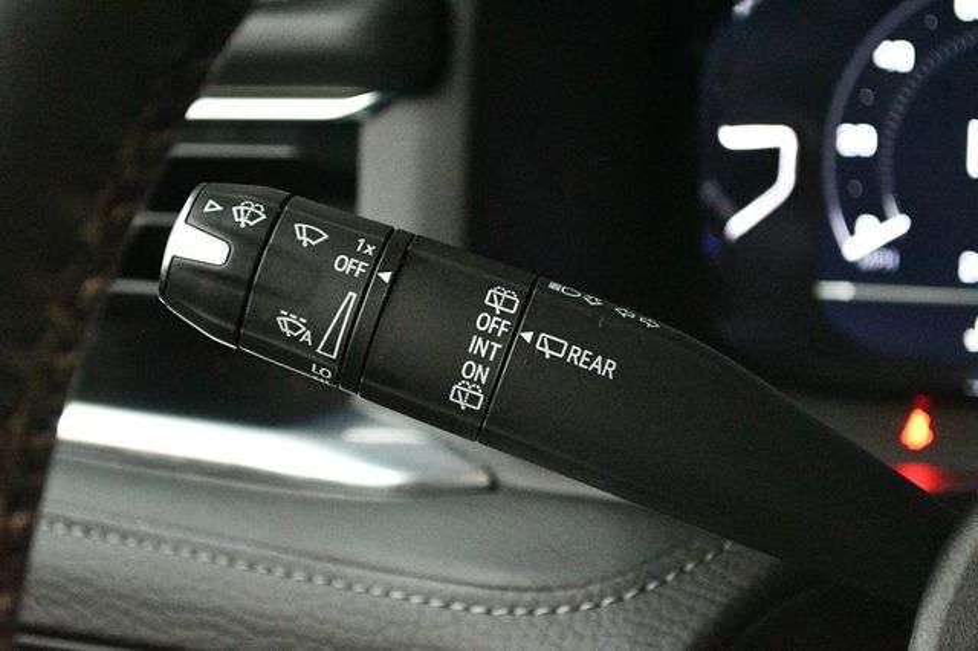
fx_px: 2226
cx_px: 489
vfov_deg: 16.6
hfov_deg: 24.8
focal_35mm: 82
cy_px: 326
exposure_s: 1/50
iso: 12800
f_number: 5.6
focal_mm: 55
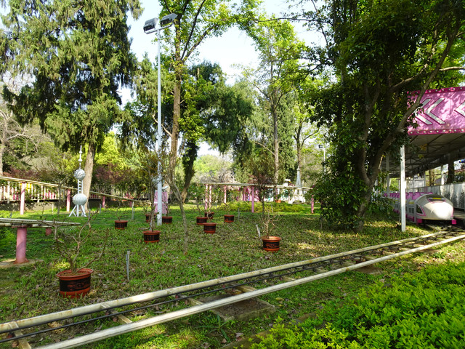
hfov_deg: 71.6
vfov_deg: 56.8
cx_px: 232
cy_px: 174
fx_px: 322
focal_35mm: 24
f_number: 3.5
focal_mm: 4.25
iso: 80
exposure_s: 1/200
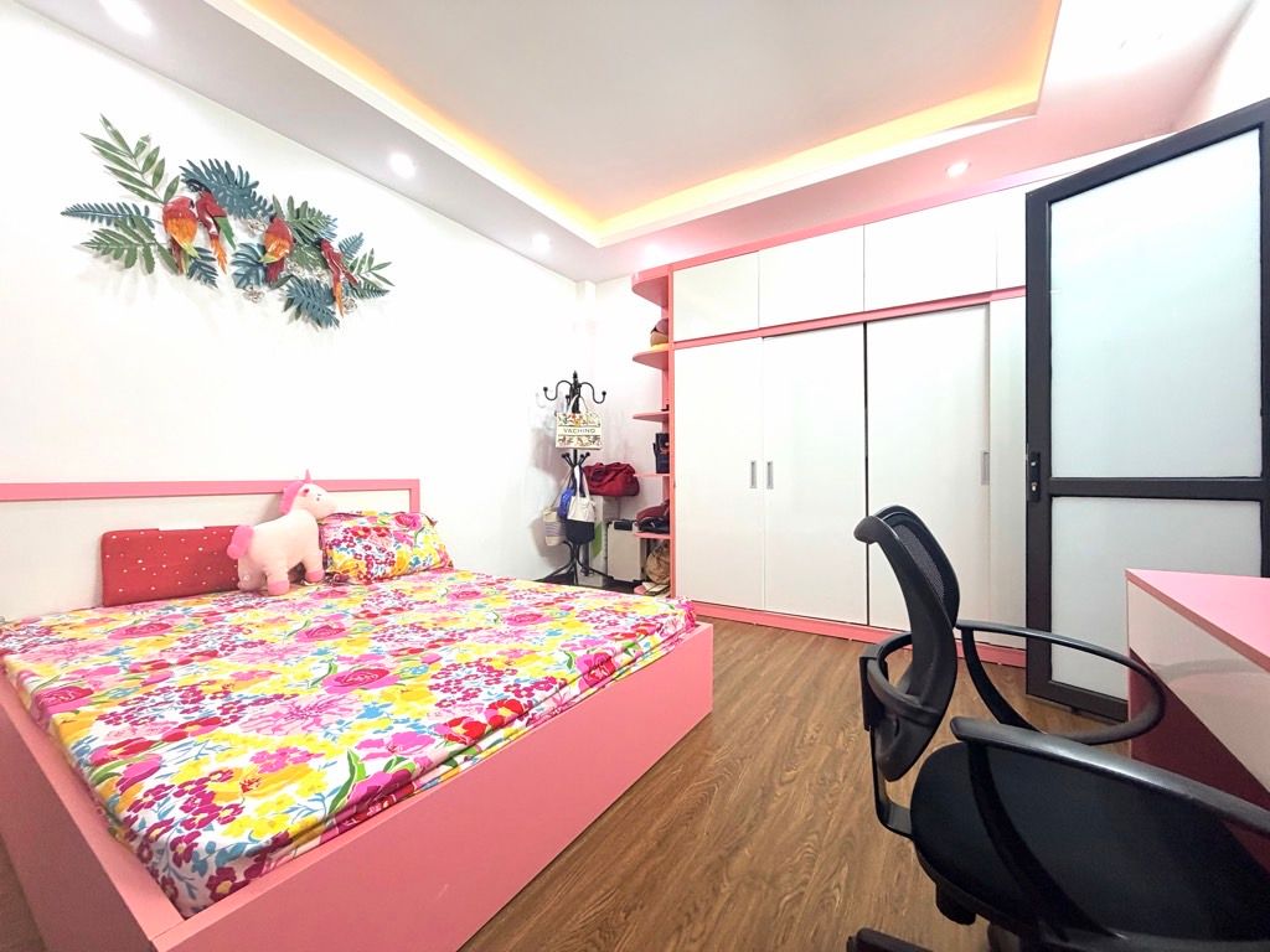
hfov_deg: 102.1
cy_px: 476
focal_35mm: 14
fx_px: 514
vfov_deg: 85.7
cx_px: 635
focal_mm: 2.22
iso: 160
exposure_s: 1/100
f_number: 2.2
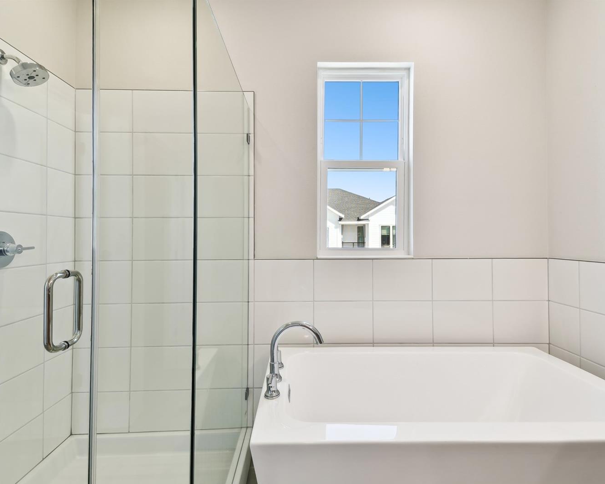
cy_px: 242
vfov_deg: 77.0
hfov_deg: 89.6
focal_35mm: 17
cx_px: 299
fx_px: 304
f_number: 7.1
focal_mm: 10
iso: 100
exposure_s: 1/13
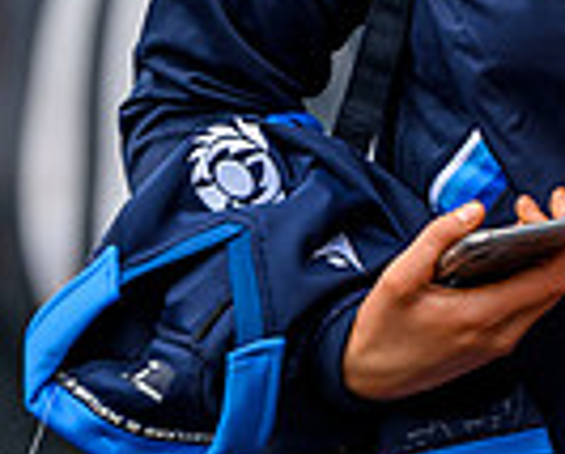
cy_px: -59
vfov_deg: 2.1
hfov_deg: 2.6
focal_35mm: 728
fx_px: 12200
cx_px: 1229
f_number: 4
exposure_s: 1/640
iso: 500
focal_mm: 165
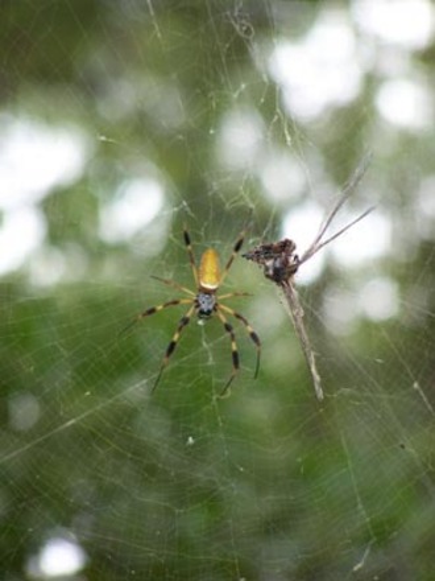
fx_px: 6367
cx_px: 218
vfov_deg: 5.2
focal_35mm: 380
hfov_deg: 3.9
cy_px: 290
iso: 160
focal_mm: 63
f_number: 3.7
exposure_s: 1/400
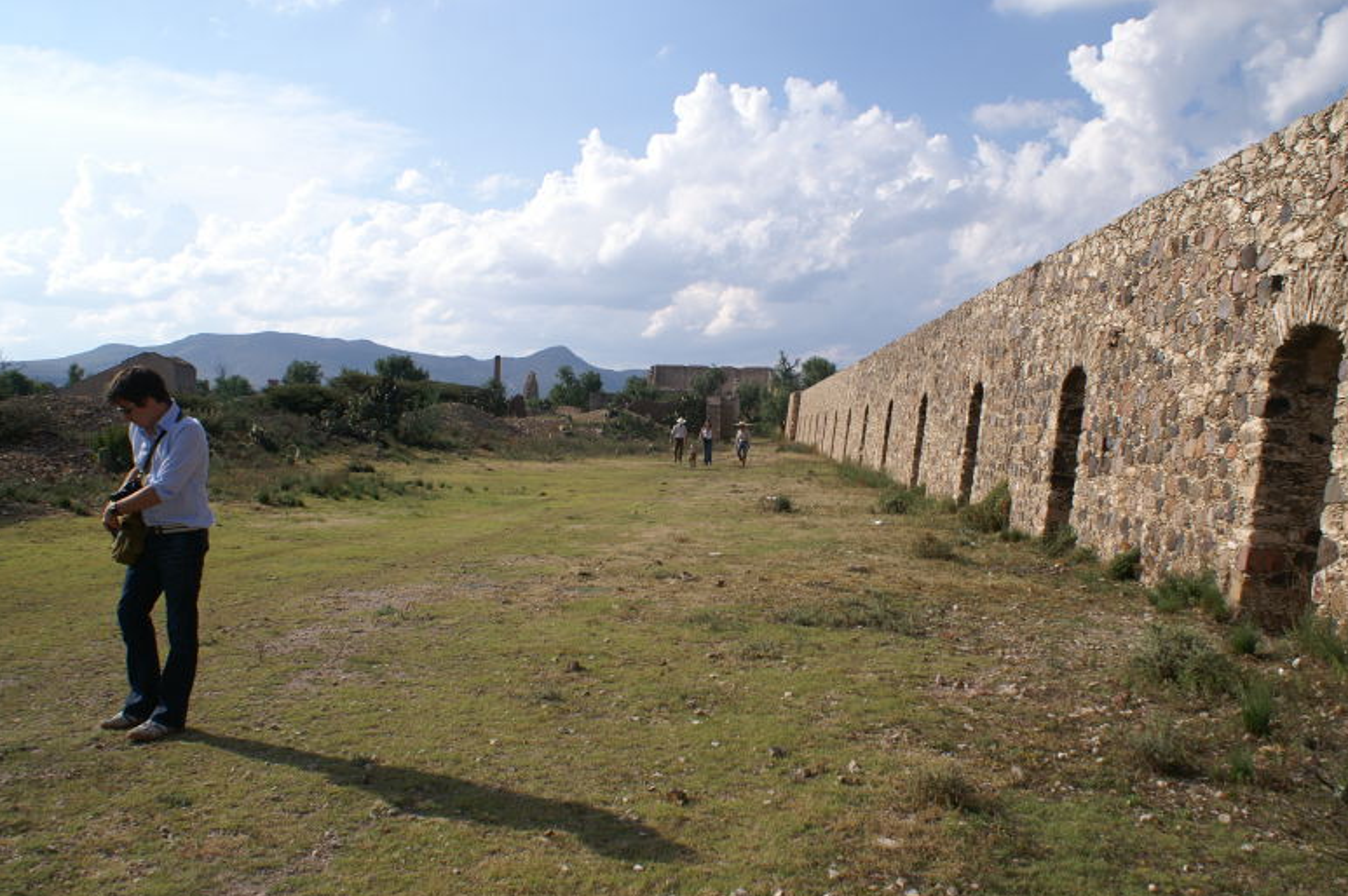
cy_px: 447
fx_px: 1160
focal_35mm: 31
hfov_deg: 60.3
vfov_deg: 42.3
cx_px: 683
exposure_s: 1/500
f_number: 8
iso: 100
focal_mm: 20
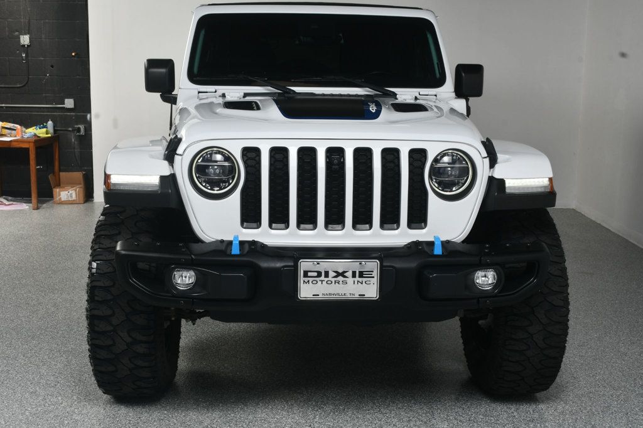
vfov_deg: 29.8
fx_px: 803
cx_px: 322
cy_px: 214
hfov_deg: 43.6
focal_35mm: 45
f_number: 13
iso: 100
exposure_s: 1/160
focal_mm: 30
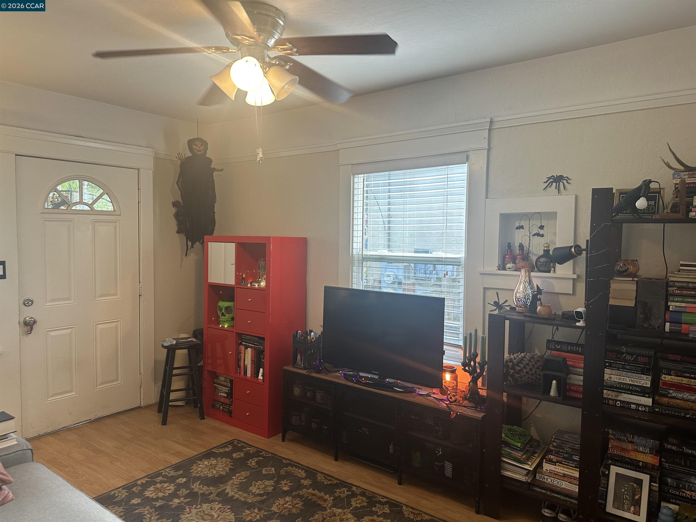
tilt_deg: -2.3
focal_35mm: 24
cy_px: 261
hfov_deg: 71.6
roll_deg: -0.4
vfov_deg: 56.8
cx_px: 348
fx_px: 483
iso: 160
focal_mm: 6.86
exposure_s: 1/60
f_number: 1.78
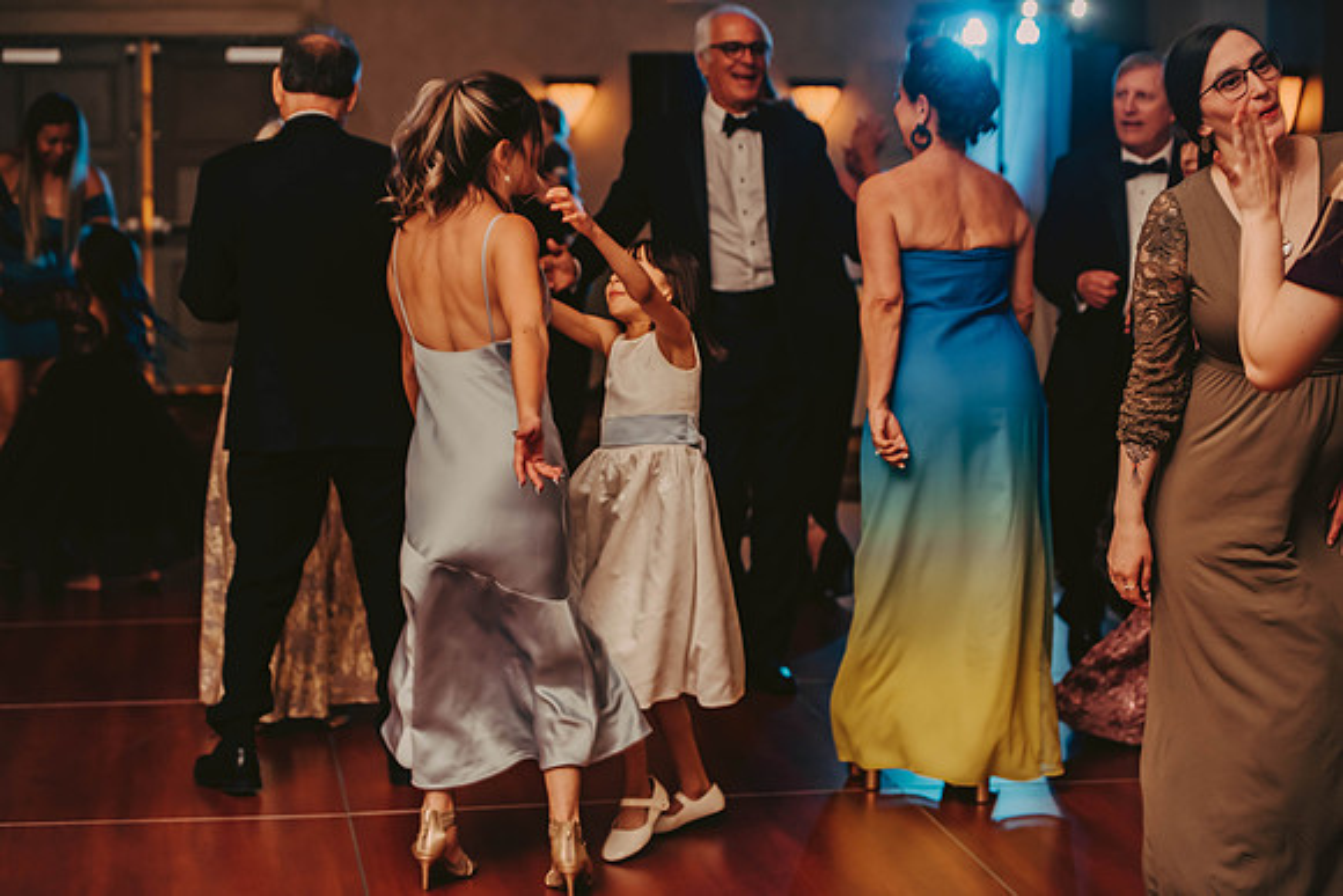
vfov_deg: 18.2
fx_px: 2798
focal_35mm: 75
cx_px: 672
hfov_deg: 27.0
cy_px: 448
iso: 800
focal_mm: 75
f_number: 2.8
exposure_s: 1/60
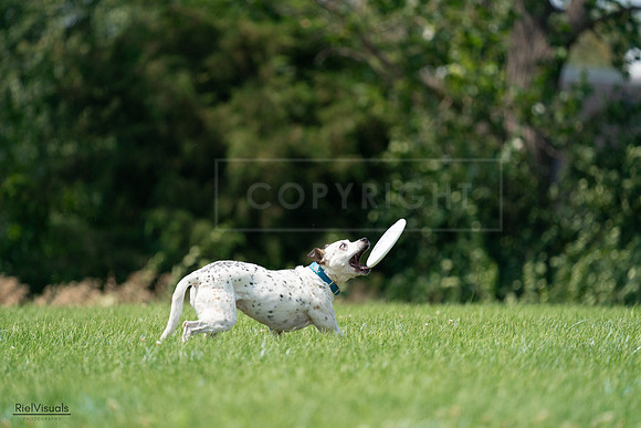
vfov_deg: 2.7
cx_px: 320
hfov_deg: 4.0
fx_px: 9118
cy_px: 214
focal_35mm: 512
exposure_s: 1/4000
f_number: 6.3
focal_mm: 512
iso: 1250
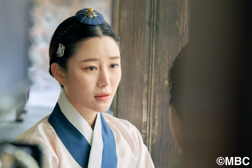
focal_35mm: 121
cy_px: 84
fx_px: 847
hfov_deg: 16.9
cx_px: 126
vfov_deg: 11.3
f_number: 4.5
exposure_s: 1/200
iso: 640
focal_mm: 81
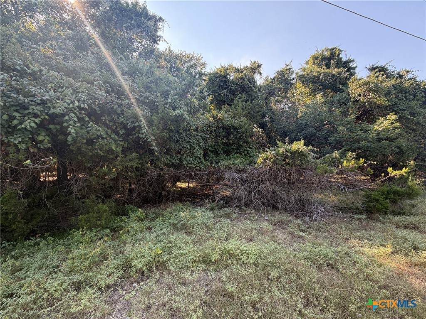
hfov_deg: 102.1
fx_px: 172
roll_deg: +0.1
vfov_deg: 85.7
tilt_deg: +0.1
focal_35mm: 14
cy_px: 160
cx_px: 213
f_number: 2.2
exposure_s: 1/144
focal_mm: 2.22
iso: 64
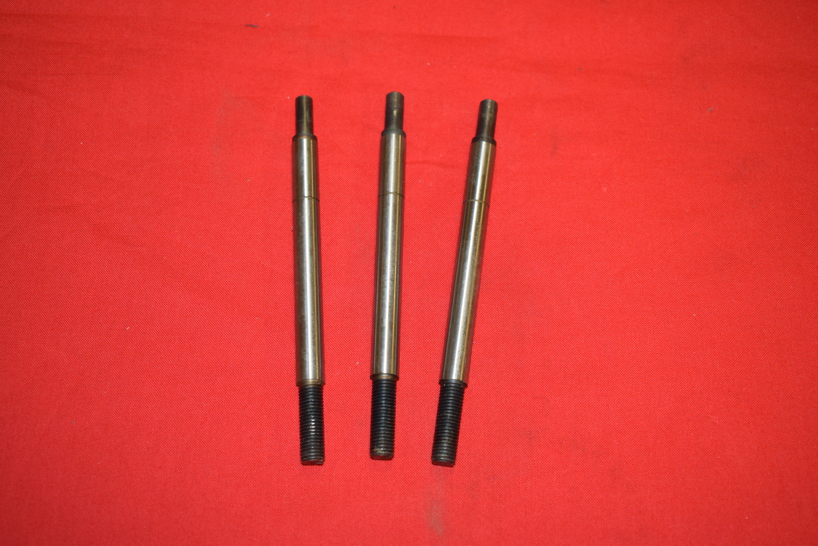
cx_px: 409
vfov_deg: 29.9
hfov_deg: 43.6
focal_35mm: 45
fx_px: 1023
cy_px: 273
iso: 800
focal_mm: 30
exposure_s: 1/125
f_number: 5
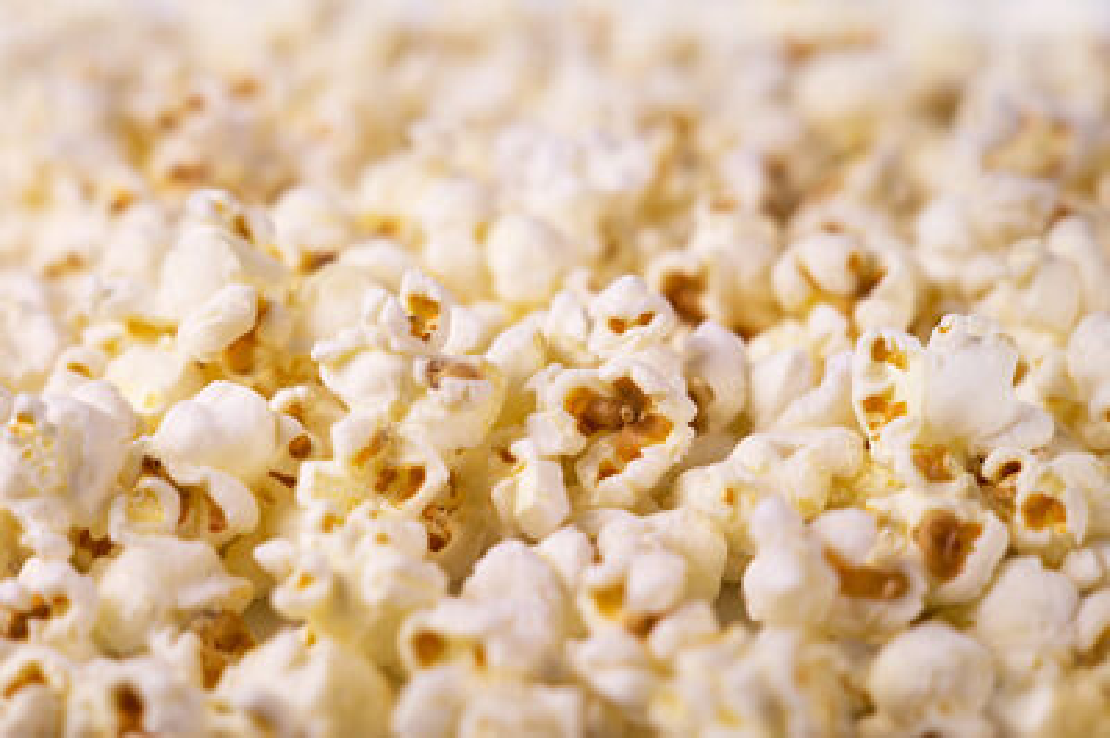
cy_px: 369
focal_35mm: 75
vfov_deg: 18.2
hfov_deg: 27.0
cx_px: 555
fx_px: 2311
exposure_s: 1/125
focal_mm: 50
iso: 100
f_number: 2.8
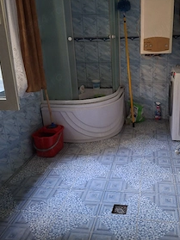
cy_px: 104
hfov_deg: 42.4
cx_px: 119
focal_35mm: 33
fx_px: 229
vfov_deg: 55.2
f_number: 1.8
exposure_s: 1/25
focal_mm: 5.54
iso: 800
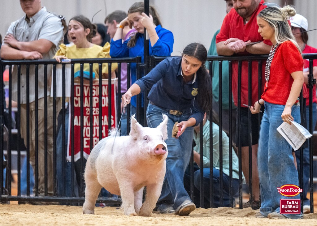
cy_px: 126
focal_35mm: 293
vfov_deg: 4.9
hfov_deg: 6.9
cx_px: 167
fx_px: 2641
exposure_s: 1/250
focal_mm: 200
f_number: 2.8
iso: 3200
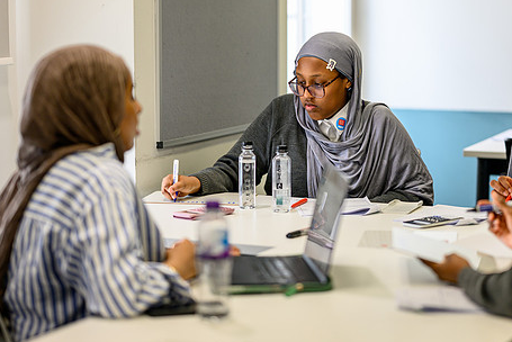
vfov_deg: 12.5
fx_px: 1565
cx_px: 306
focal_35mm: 110
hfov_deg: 18.6
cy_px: 133
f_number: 1.8
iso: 450
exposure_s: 1/320
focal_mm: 85
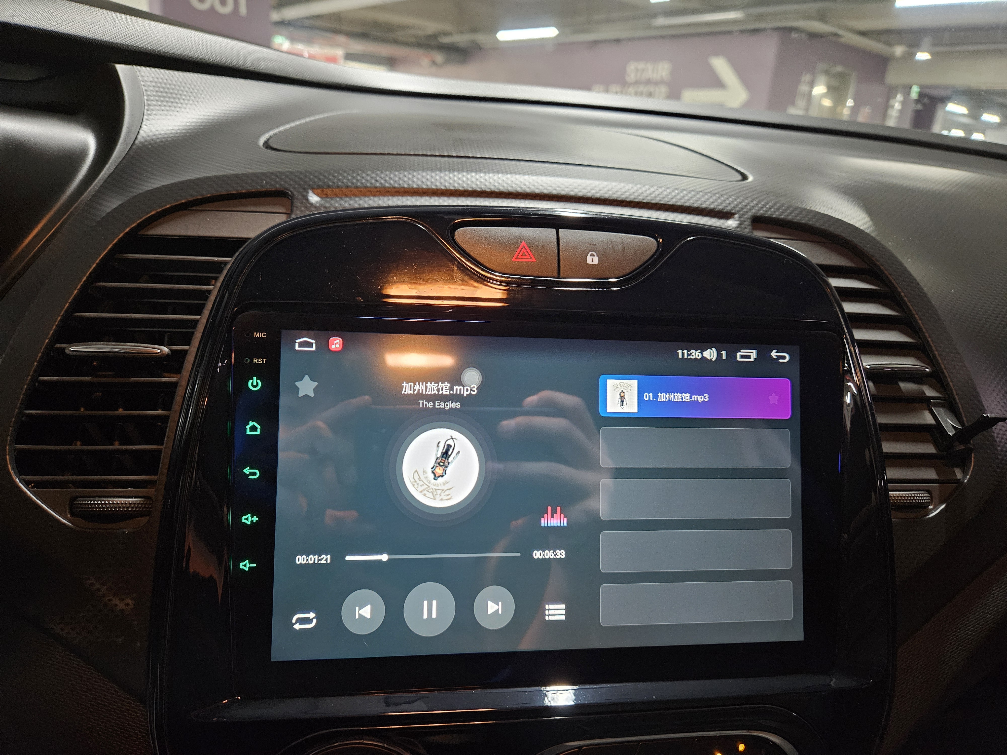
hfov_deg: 73.9
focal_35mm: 23
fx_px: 669
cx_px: 504
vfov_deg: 58.9
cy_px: 378
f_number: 1.8
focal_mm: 5.4
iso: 640
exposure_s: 1/40
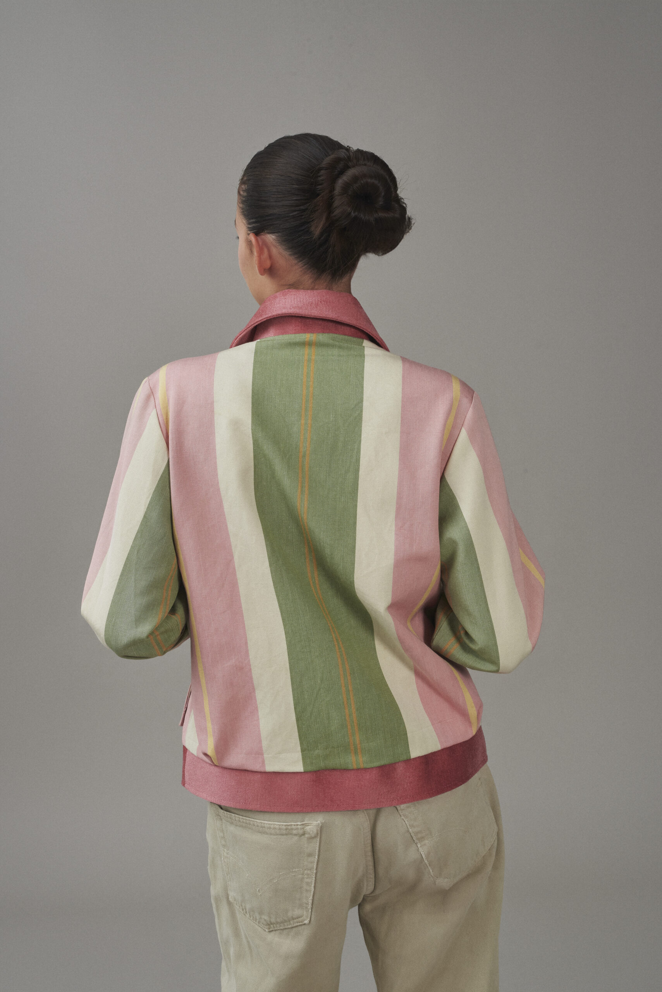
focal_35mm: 62
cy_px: 496
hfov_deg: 21.9
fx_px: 1708
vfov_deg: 32.4
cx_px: 331
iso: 200
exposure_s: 1/160
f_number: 11
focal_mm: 62
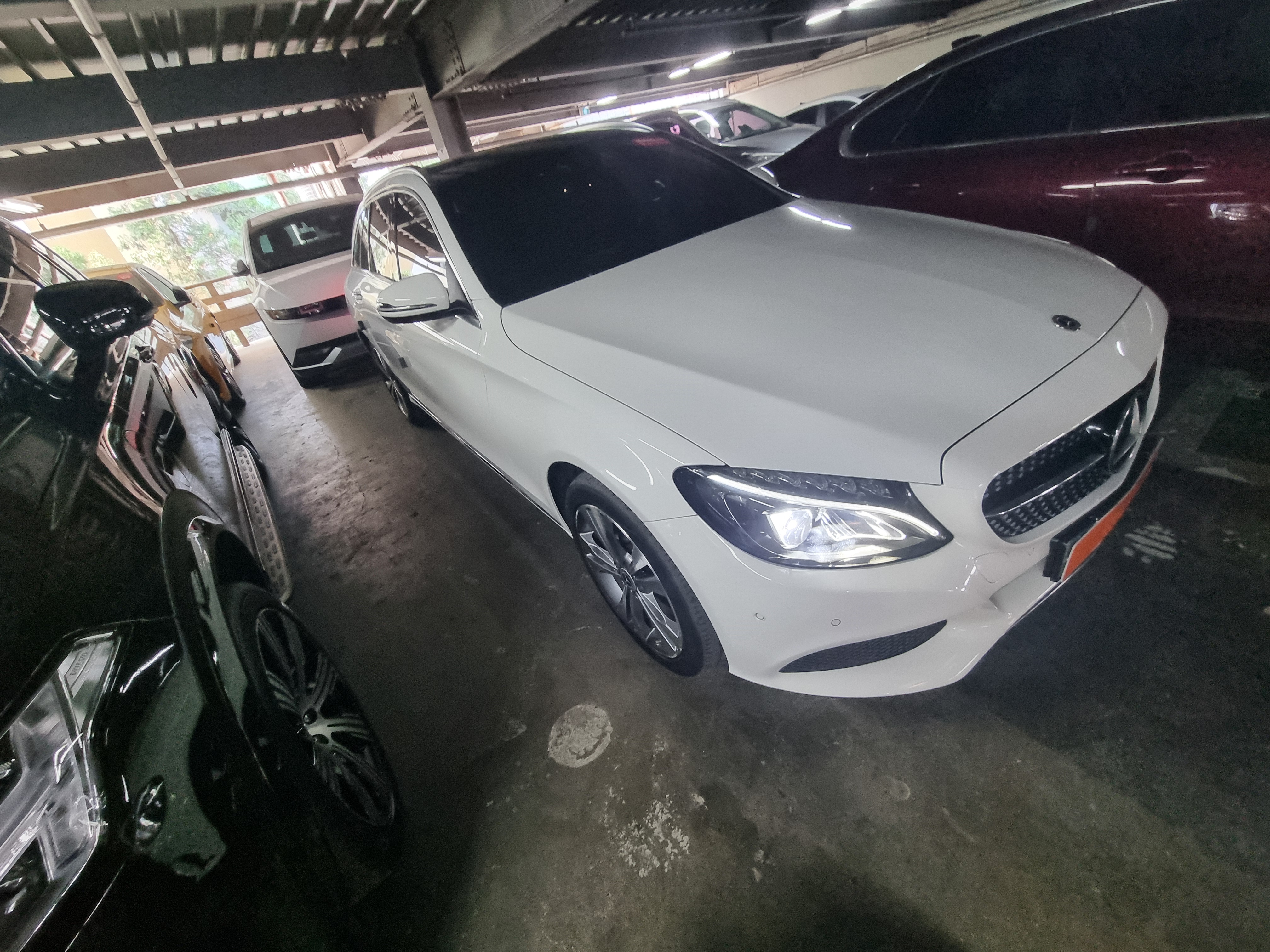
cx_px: 635
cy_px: 476
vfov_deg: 89.9
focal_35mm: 13
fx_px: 477
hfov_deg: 106.2
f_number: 2.2
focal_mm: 2.2
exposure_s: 1/60
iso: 400
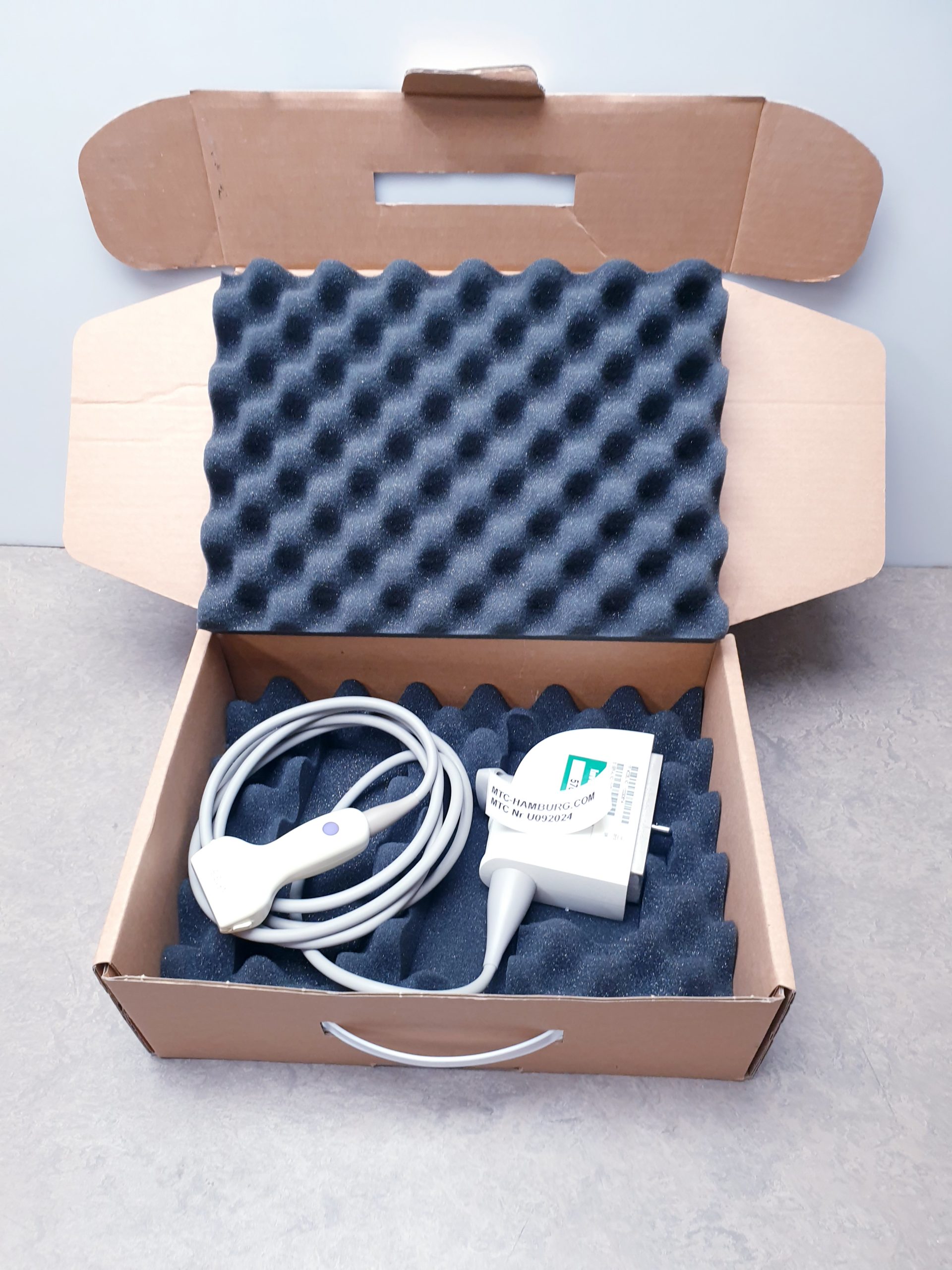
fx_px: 953
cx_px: 476
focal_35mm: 26
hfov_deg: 53.1
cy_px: 635
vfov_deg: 67.3
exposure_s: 1/50
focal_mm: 4.3
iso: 80
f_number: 2.4
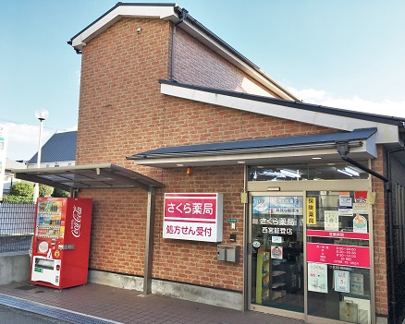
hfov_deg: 57.1
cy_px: 165
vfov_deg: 47.2
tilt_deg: +4.6
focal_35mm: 31
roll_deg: -2.0
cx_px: 214
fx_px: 372
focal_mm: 4.15
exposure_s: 1/785
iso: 25
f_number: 2.2
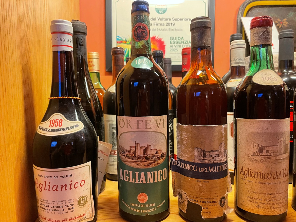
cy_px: 111
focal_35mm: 26
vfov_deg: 53.1
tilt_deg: -3.3
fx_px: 222
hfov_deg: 67.3
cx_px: 148
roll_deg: +1.5
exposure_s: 1/33
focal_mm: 4.2
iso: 400
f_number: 1.6
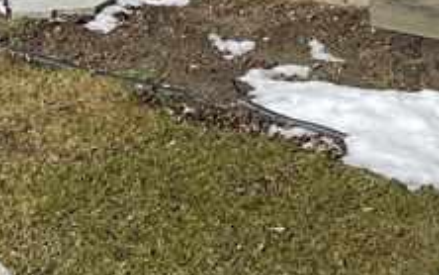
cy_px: -501
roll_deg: -1.3
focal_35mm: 119
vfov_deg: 9.2
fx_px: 1424
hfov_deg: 16.7
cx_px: 534
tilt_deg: +3.7
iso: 32
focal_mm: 4.2
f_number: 1.6
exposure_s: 1/4000
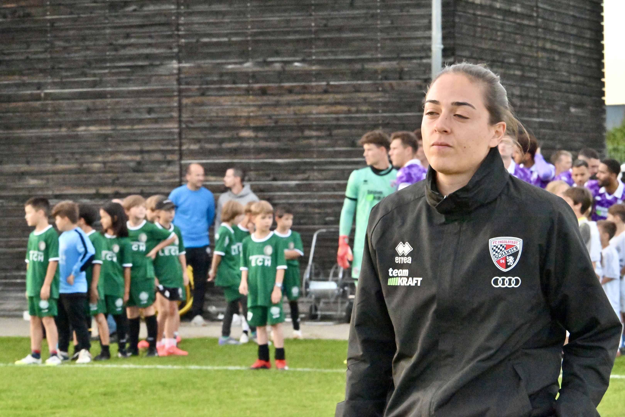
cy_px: 208
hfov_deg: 16.4
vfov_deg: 11.0
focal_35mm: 125
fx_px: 2170
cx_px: 312
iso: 16000
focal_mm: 125
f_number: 16
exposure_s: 1/1000
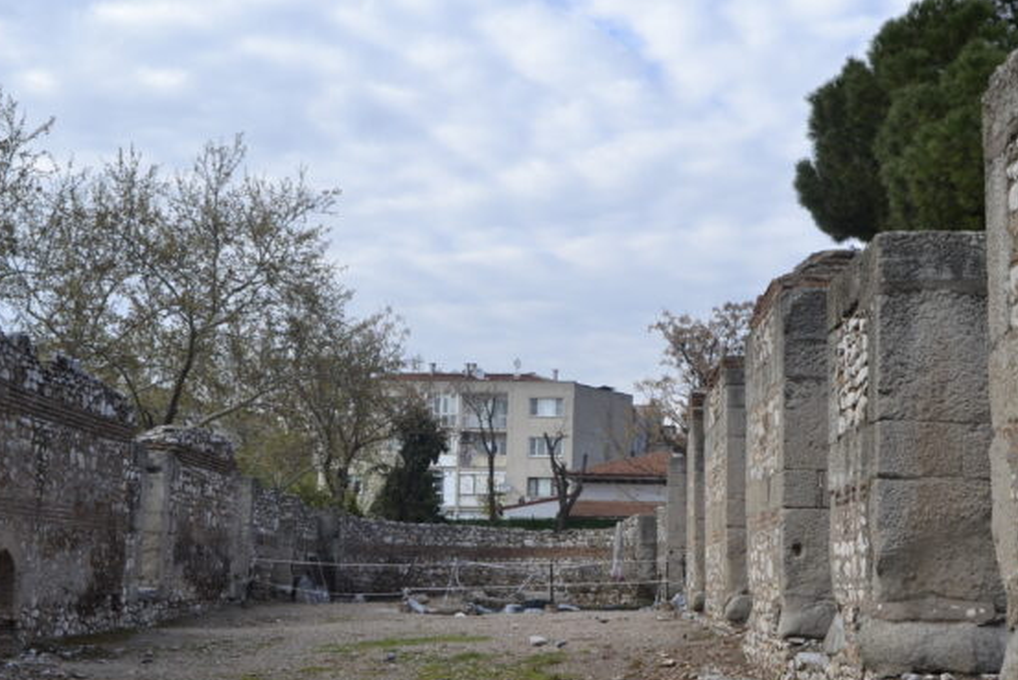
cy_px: 452
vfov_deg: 26.9
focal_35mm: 50
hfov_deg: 39.6
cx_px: 477
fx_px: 1414
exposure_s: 1/400
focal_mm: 18
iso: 100
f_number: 4.5
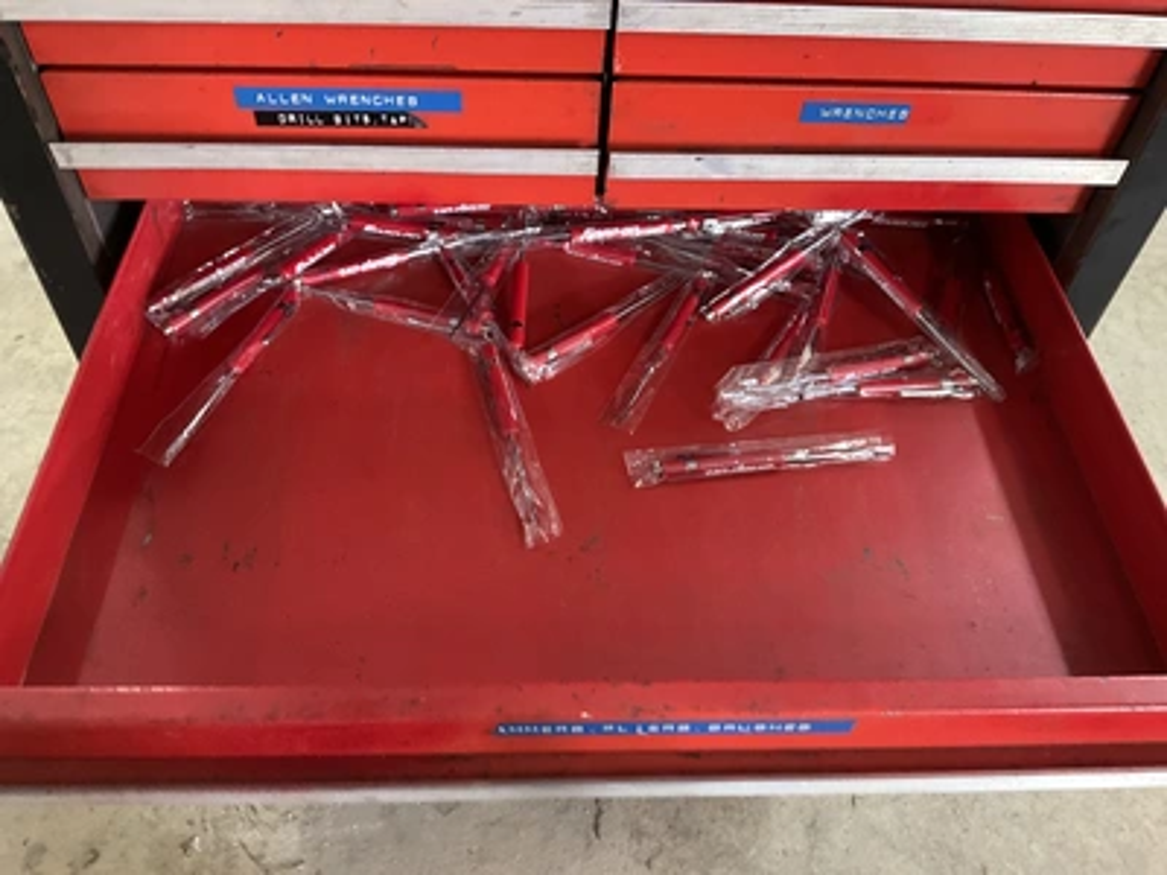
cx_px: 584
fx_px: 978
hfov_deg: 61.7
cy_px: 438
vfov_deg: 48.2
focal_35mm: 29
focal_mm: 3
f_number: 1.8
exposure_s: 1/30
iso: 320
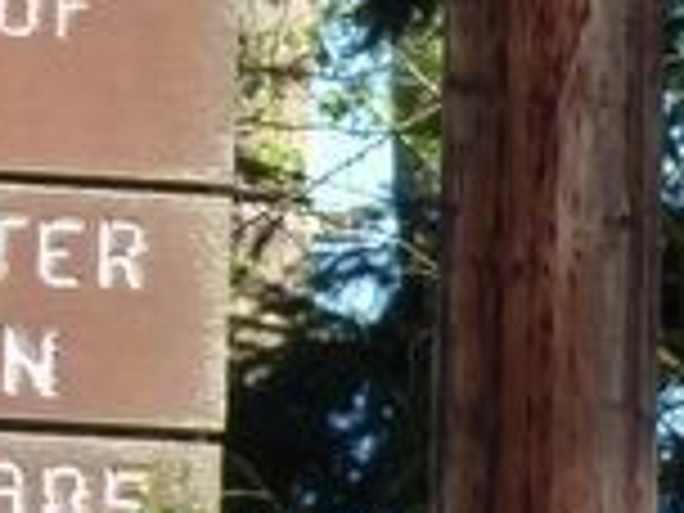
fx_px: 24206
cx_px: -999
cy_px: -18
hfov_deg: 1.6
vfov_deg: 1.2
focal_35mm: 1225
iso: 100
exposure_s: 1/125
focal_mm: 37.8
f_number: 5.5
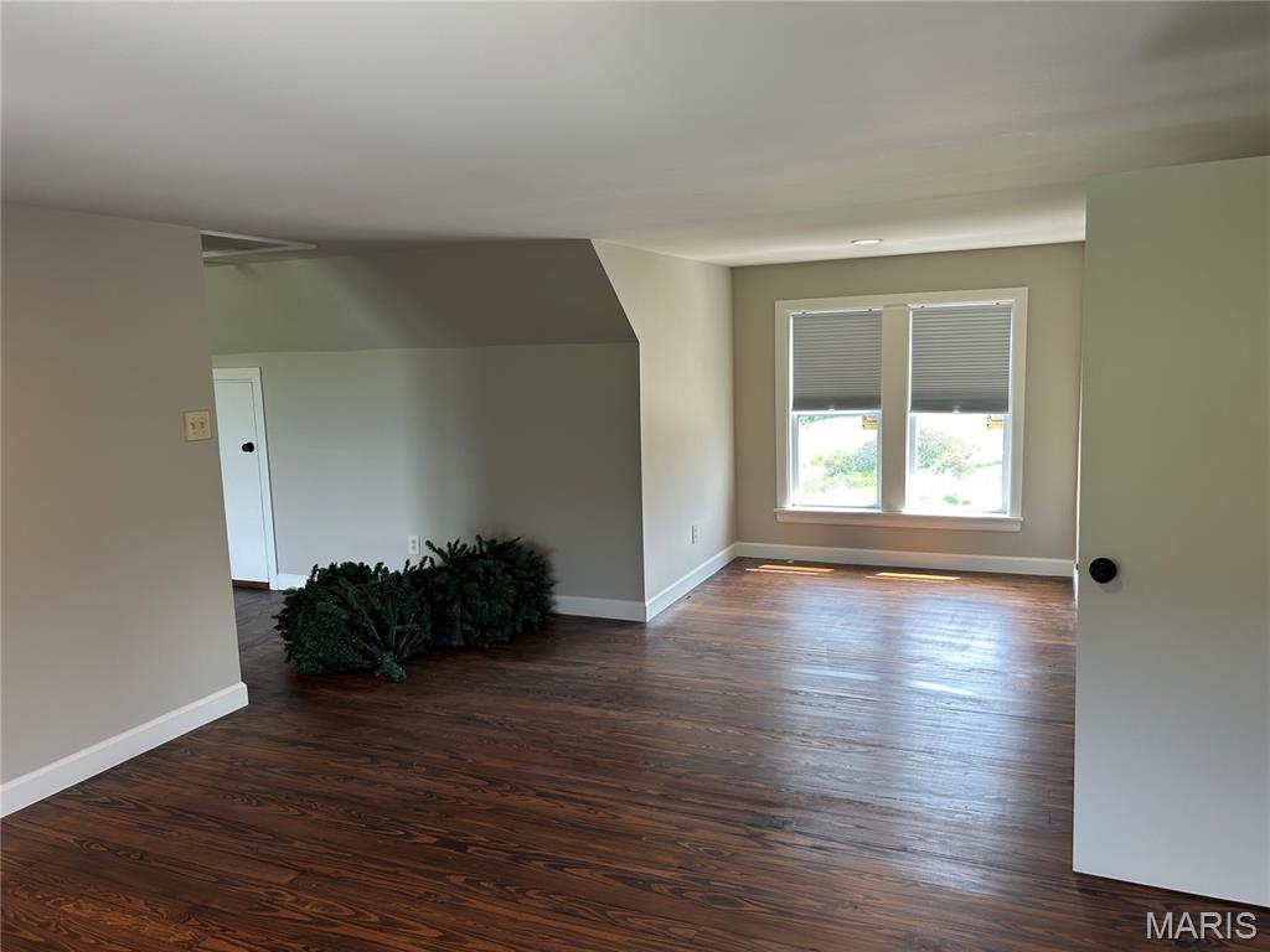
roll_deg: +0.9
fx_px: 954
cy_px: 476
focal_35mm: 26
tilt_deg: -7.9
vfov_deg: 53.1
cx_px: 635
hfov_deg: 67.3
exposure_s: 1/120
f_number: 1.5
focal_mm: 5.7
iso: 64
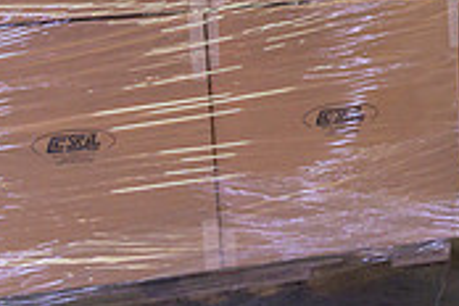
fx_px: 1020
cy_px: -76
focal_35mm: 80
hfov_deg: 23.6
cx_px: 520
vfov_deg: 16.3
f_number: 4
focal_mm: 24
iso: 3200
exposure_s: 1/160
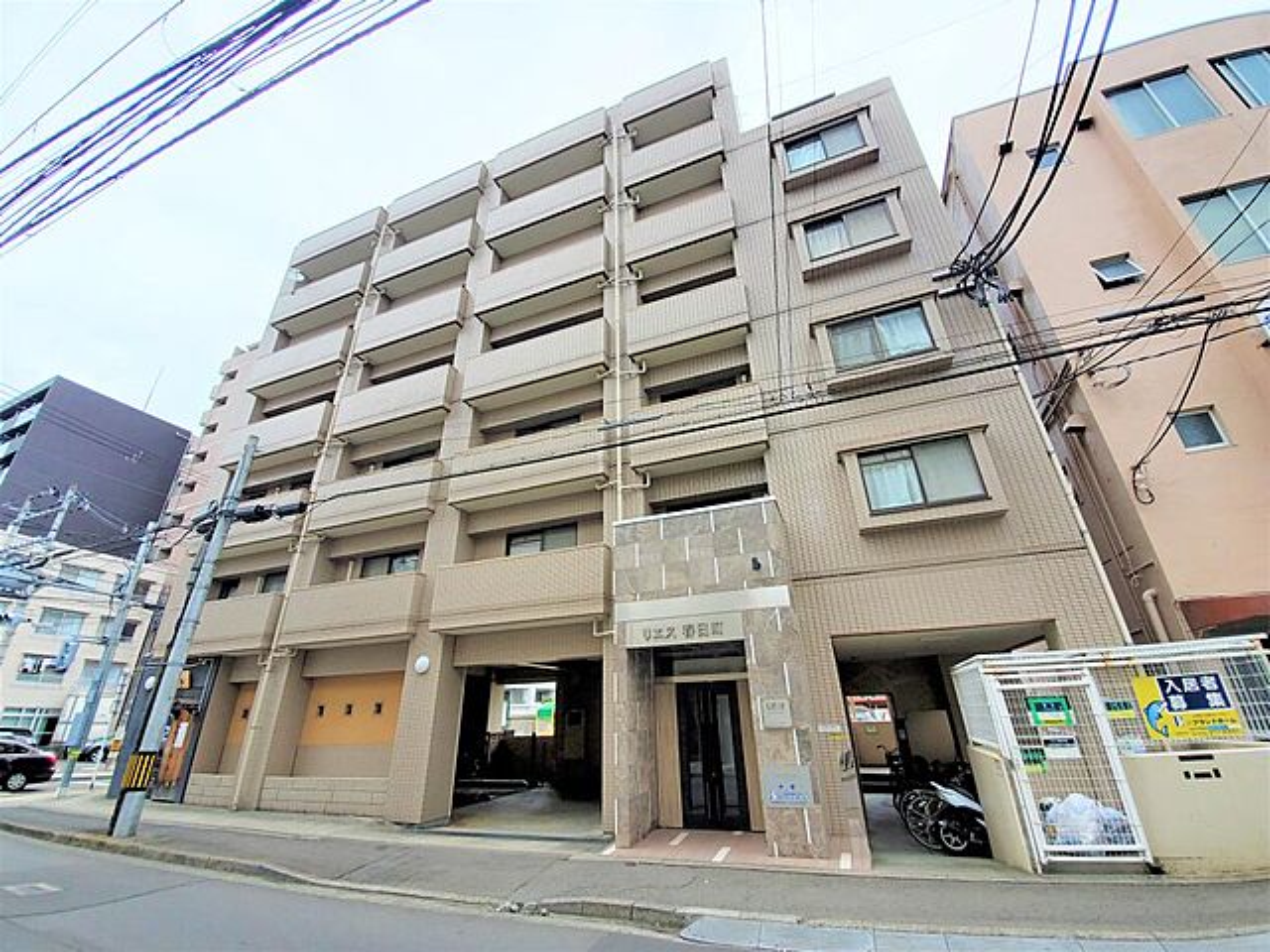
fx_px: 477
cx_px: 635
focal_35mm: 13
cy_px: 476
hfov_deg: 106.2
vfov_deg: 89.9
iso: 50
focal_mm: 1.8
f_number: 2.2
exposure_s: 1/754
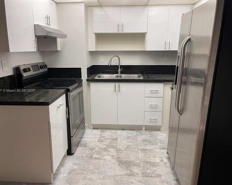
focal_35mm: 27
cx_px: 112
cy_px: 91
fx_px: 185
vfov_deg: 53.2
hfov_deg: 64.1
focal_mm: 5.1
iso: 100
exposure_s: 1/60
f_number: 1.6
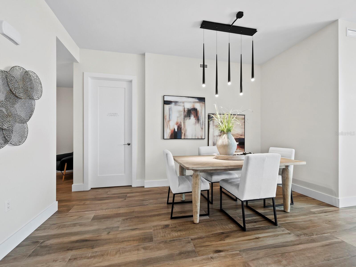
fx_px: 144
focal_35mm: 14
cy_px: 134
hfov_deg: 102.1
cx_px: 178
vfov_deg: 85.7
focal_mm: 7
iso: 400
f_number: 11
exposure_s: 1/3
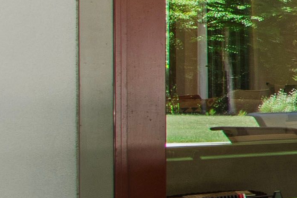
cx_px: 922
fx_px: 982
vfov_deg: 11.5
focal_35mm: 119
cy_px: 30
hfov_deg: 10.7
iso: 100
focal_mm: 10
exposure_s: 1/10
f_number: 8
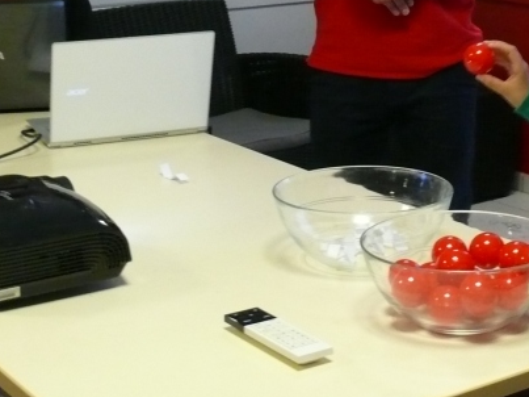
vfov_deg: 16.4
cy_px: 59
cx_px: 469
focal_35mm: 89
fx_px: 1360
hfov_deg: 21.6
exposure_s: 1/40
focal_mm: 7.4
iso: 400
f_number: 2.8
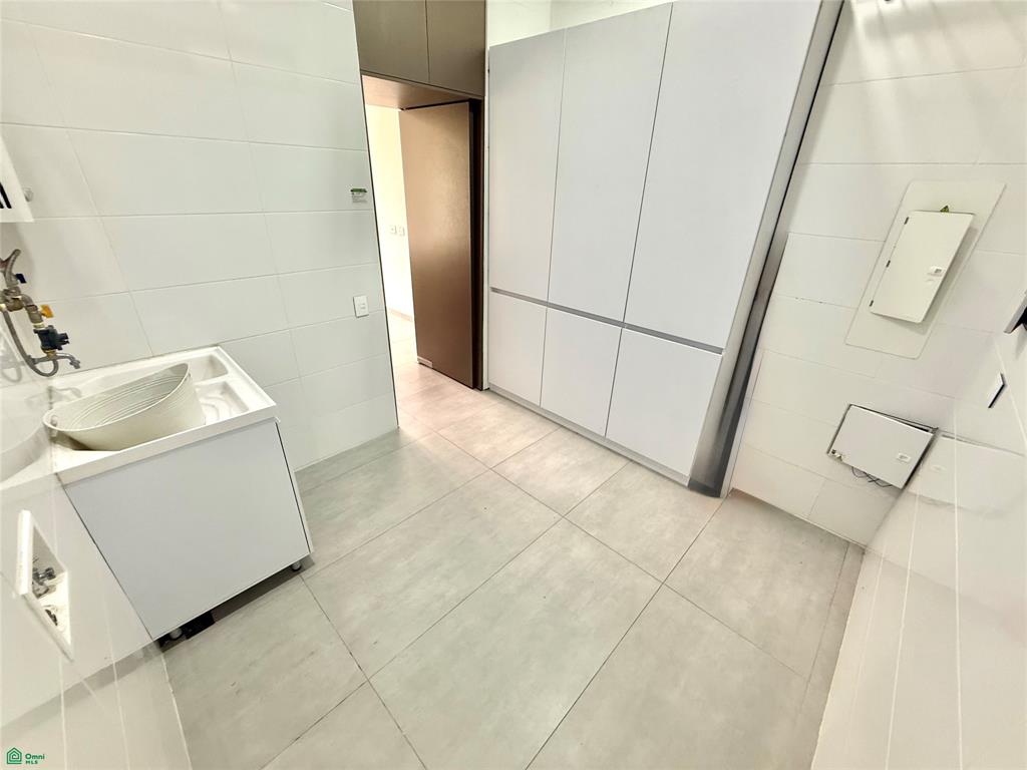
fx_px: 415
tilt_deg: -25.9
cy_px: 385
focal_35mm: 14
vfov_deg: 85.7
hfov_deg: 102.1
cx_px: 514
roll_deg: -3.4
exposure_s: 1/60
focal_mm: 2.22
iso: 200
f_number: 2.2
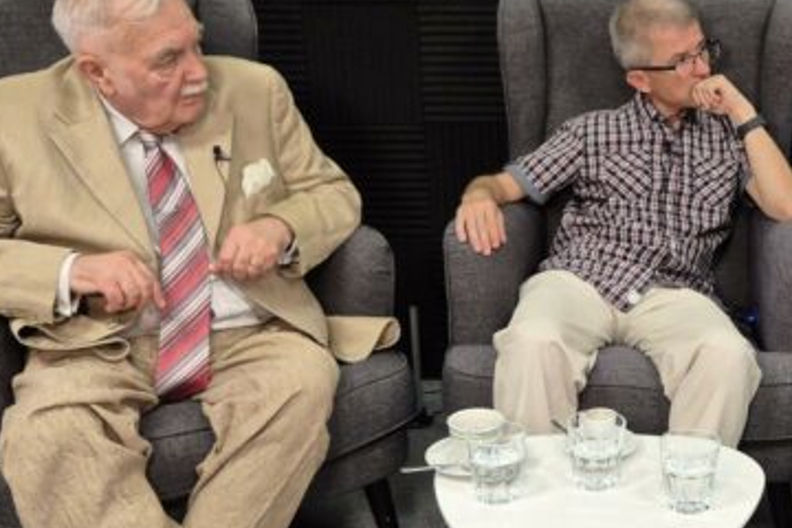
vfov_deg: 26.5
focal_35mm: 51
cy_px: 299
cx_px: 653
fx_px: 1122
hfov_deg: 37.3
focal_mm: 5.4
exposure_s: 1/100
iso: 320
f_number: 1.8
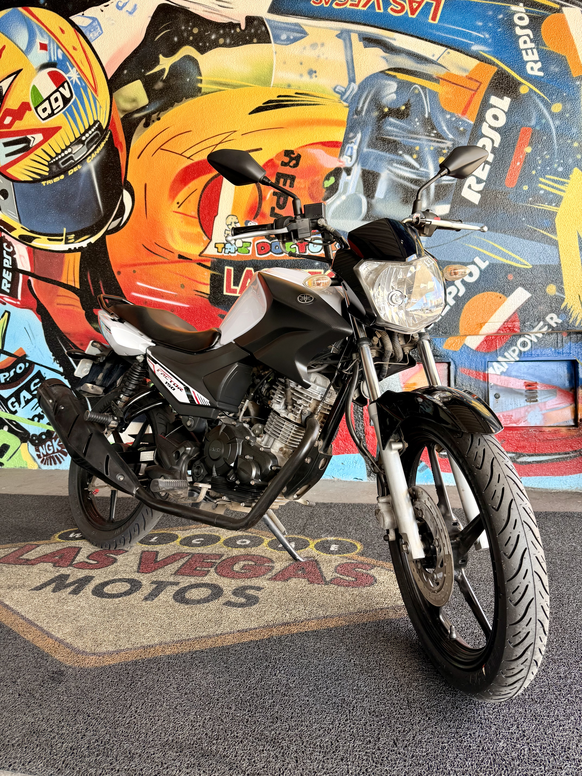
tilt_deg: -3.1
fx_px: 538
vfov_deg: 71.6
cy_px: 388
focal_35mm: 24
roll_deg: +2.8
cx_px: 291
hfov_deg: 56.8
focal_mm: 6.76
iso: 100
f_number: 1.78
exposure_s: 1/121
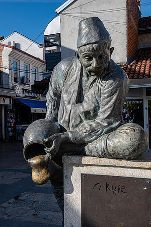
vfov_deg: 50.7
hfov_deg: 35.1
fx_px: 239
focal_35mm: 38
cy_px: 114
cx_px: 76
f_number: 11
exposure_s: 1/320
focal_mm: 38
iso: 200
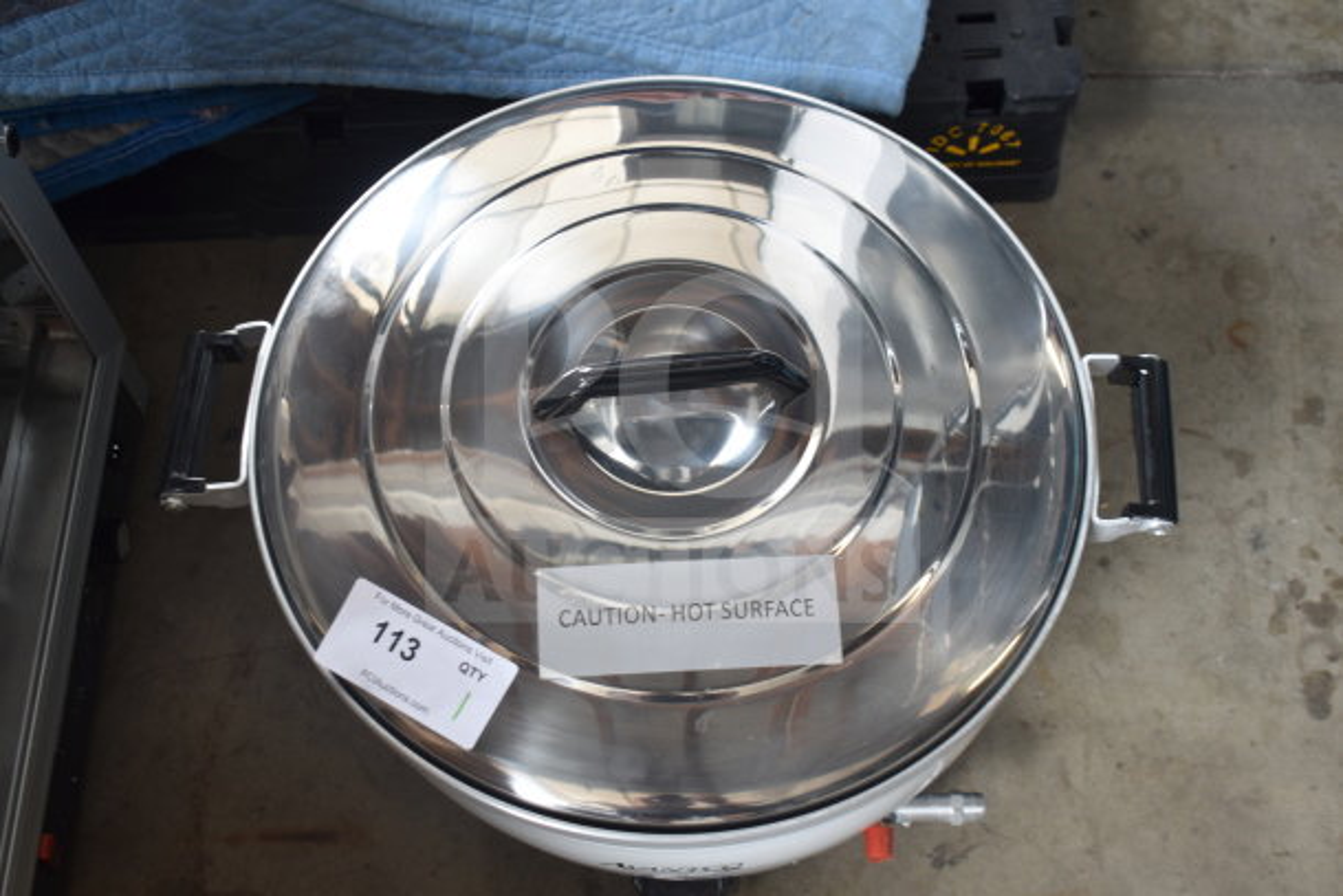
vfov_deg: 29.0
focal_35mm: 46
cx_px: 672
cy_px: 448
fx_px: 1735
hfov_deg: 42.3
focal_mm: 31
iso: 280
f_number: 4.2
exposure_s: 1/50
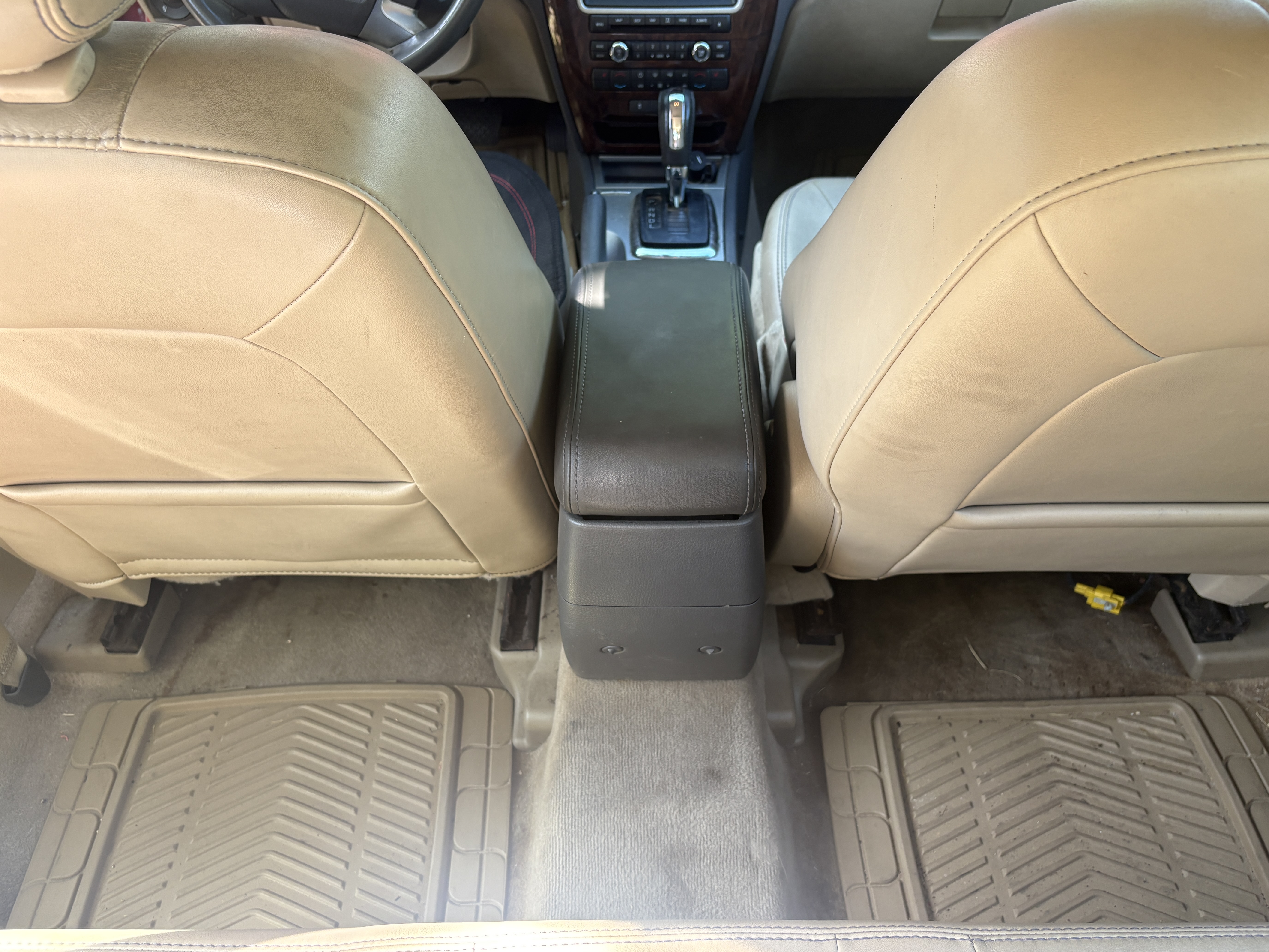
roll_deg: +4.7
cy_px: 470
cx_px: 655
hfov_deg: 65.3
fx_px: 990
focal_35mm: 27
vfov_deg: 51.4
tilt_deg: -42.6
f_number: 1.6
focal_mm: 5.96
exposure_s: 1/121
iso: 80
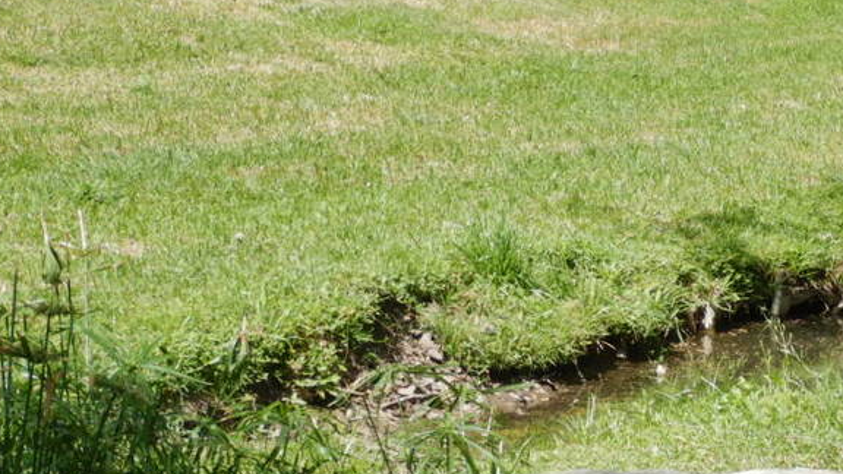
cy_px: 500
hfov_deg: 12.7
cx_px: 913
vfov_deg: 7.3
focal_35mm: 166
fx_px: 3711
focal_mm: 11
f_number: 4.4
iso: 125
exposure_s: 1/500
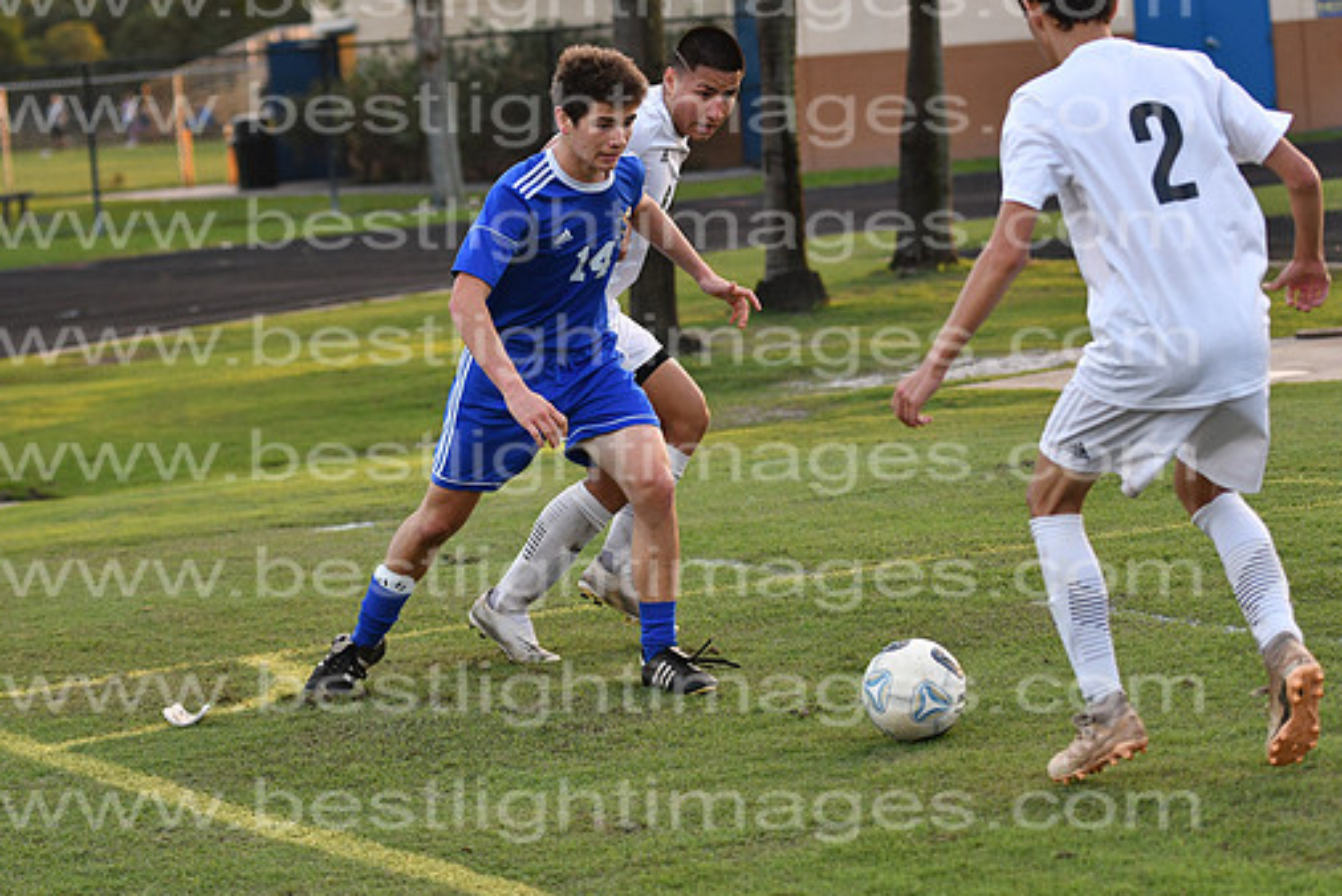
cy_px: 404
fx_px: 4998
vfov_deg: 10.2
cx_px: 602
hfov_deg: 15.3
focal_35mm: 134
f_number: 3.2
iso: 800
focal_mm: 78
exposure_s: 1/1000
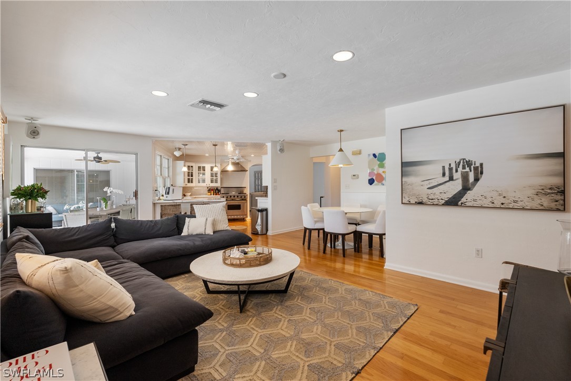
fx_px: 262
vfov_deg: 72.1
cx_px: 286
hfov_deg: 95.0
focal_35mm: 16
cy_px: 190
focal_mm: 16.5
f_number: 9
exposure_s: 1/30
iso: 1250
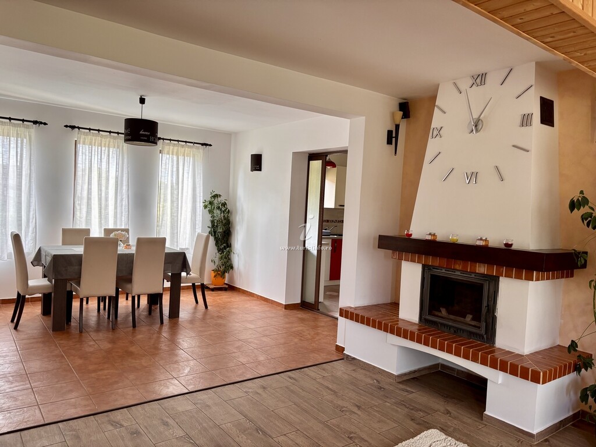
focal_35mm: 26
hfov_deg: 67.3
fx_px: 448
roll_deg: -3.1
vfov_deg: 53.1
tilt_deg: -2.5
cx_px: 298
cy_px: 224
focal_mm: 5.96
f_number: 1.6
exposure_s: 1/121
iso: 125
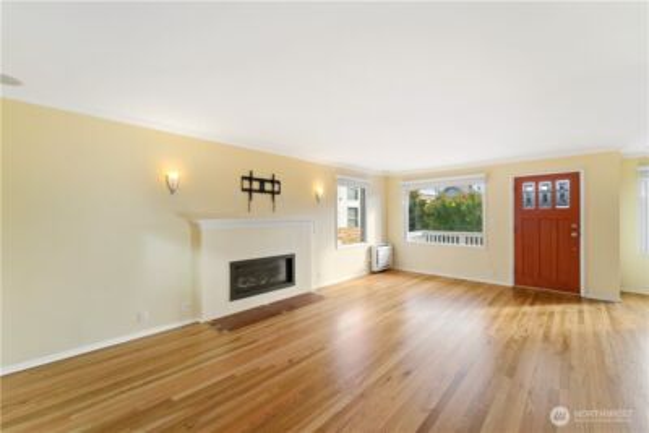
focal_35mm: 14
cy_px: 216
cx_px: 324
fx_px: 252
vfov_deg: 81.3
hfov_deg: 104.2
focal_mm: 14
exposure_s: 1/15
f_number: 8
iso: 200
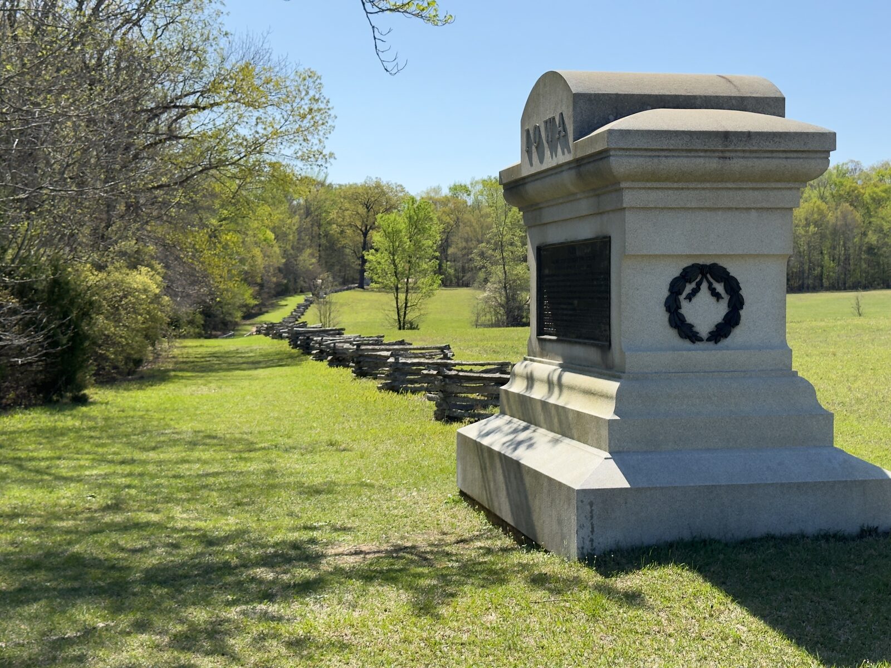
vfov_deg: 30.3
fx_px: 1235
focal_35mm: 48
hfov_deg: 39.7
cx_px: 446
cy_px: 334
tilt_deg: -2.9
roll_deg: -0.1
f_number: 1.78
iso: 64
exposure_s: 1/3257
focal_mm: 6.76
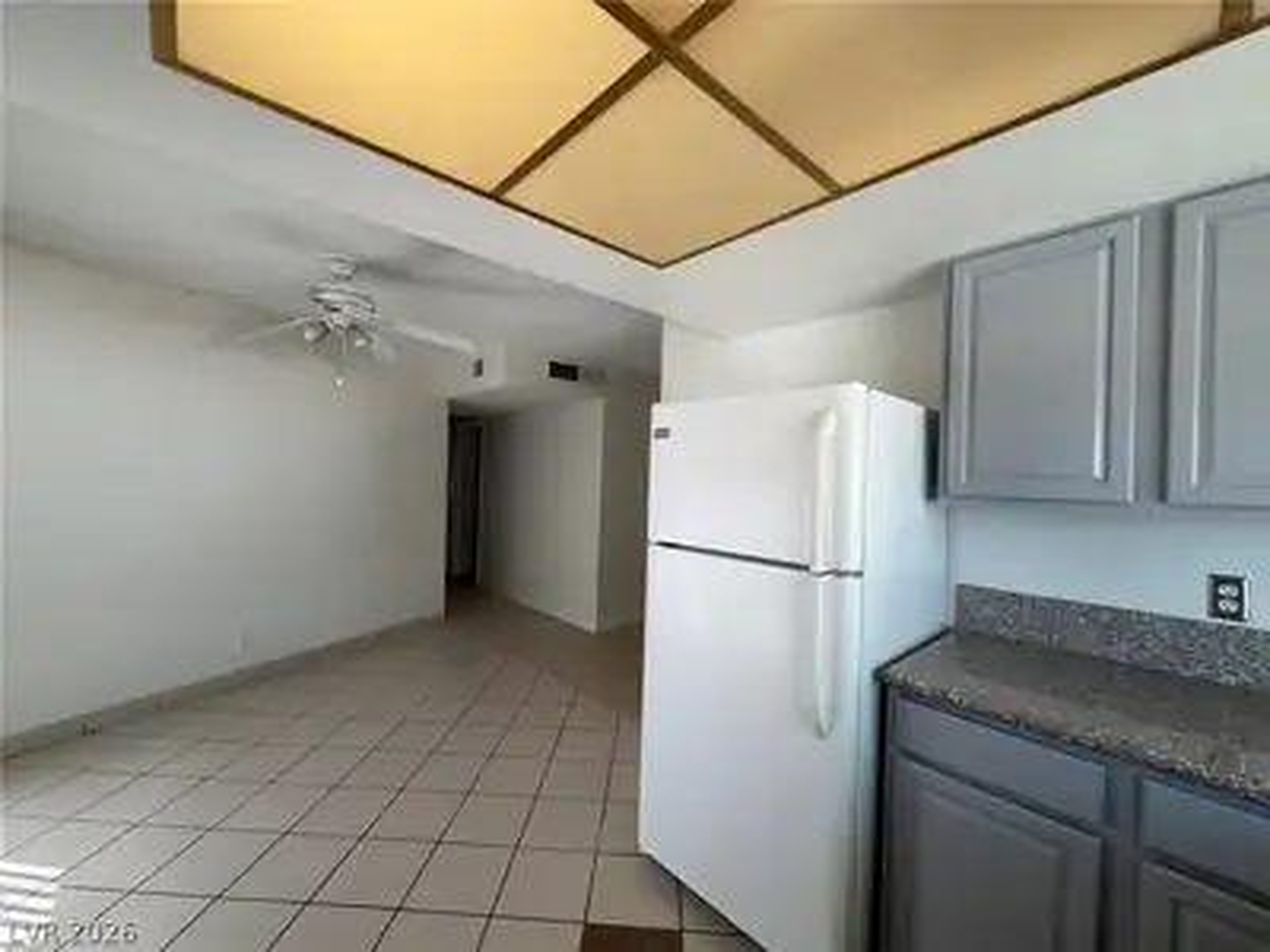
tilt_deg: +0.4
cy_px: 476
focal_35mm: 14
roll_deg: -1.2
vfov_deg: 85.7
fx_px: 514
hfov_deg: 102.1
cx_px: 635
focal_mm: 2.22
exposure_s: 1/120
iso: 80
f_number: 2.2
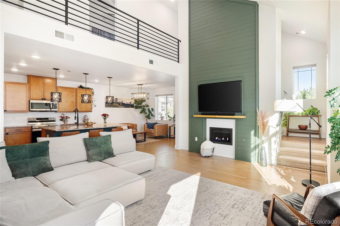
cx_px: 170
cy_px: 113
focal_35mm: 17
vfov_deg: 70.4
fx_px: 161
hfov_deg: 93.3
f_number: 8
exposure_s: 1/20
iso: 400
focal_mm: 17
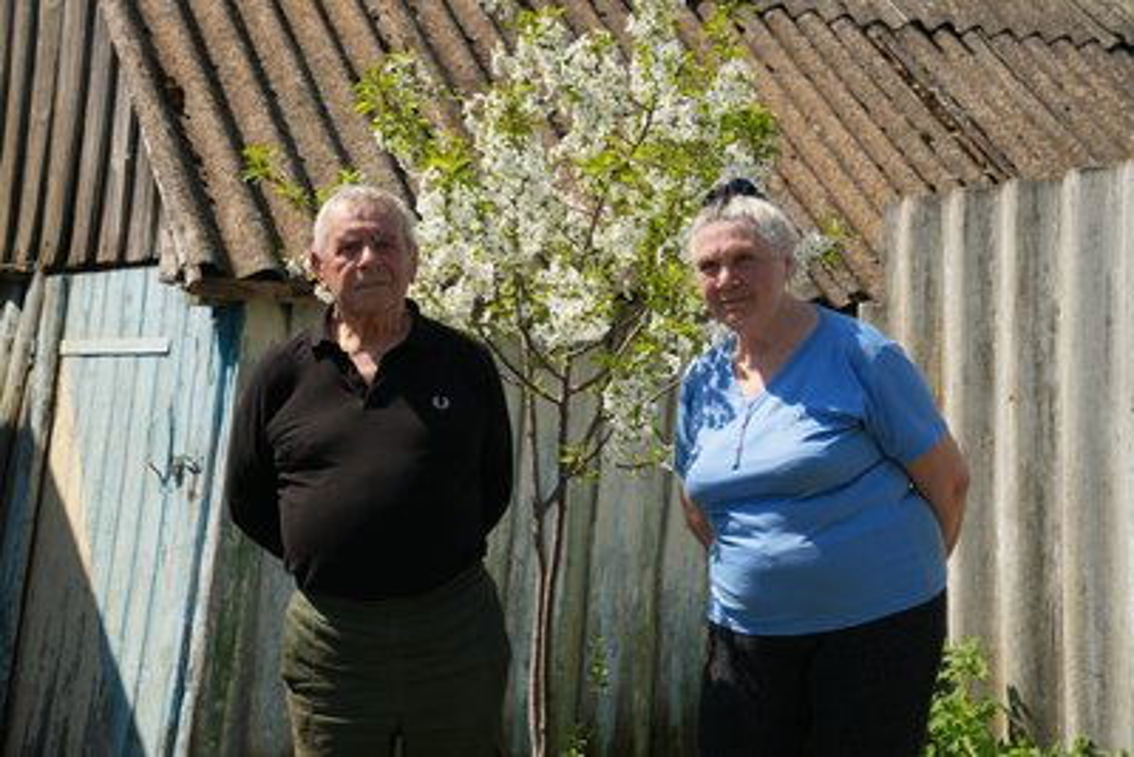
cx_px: 567
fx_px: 1859
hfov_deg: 33.9
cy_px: 378
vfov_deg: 23.0
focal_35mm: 59
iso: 125
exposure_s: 1/50
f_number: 5.6
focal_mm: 59
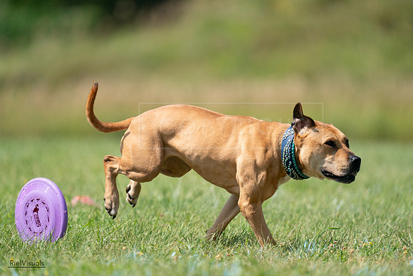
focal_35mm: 600
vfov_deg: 2.3
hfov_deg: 3.4
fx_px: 6885
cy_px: 138
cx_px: 206
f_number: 6.3
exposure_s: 1/4000
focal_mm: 600
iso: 800
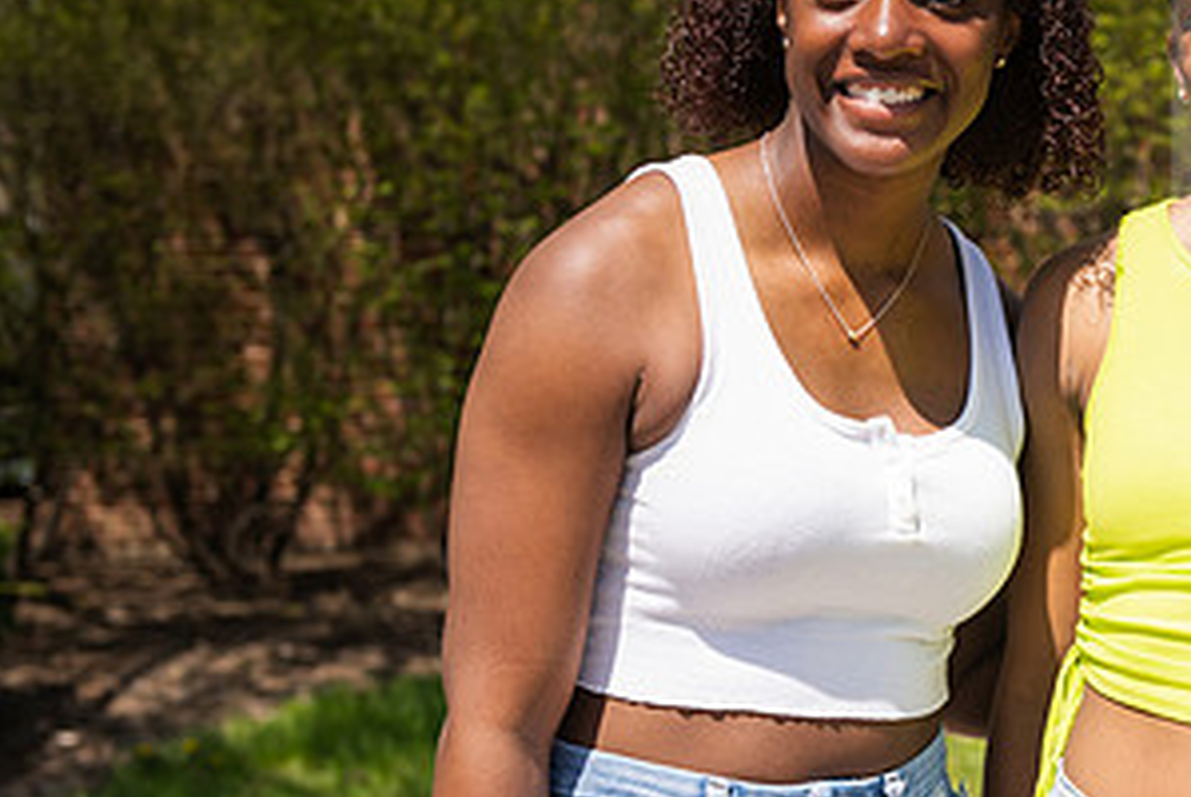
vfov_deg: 14.7
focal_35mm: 93
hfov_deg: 21.4
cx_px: 1052
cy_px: 424
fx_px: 3080
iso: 125
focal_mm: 48
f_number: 4
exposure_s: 1/1000
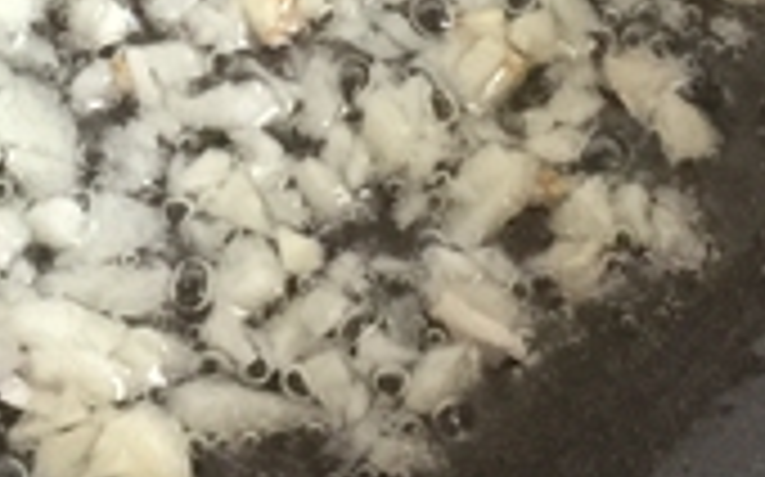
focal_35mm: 145
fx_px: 3021
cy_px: -288
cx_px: -9
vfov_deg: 8.8
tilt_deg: -56.4
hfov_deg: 14.2
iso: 100
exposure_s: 1/17
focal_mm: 4.15
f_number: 2.2
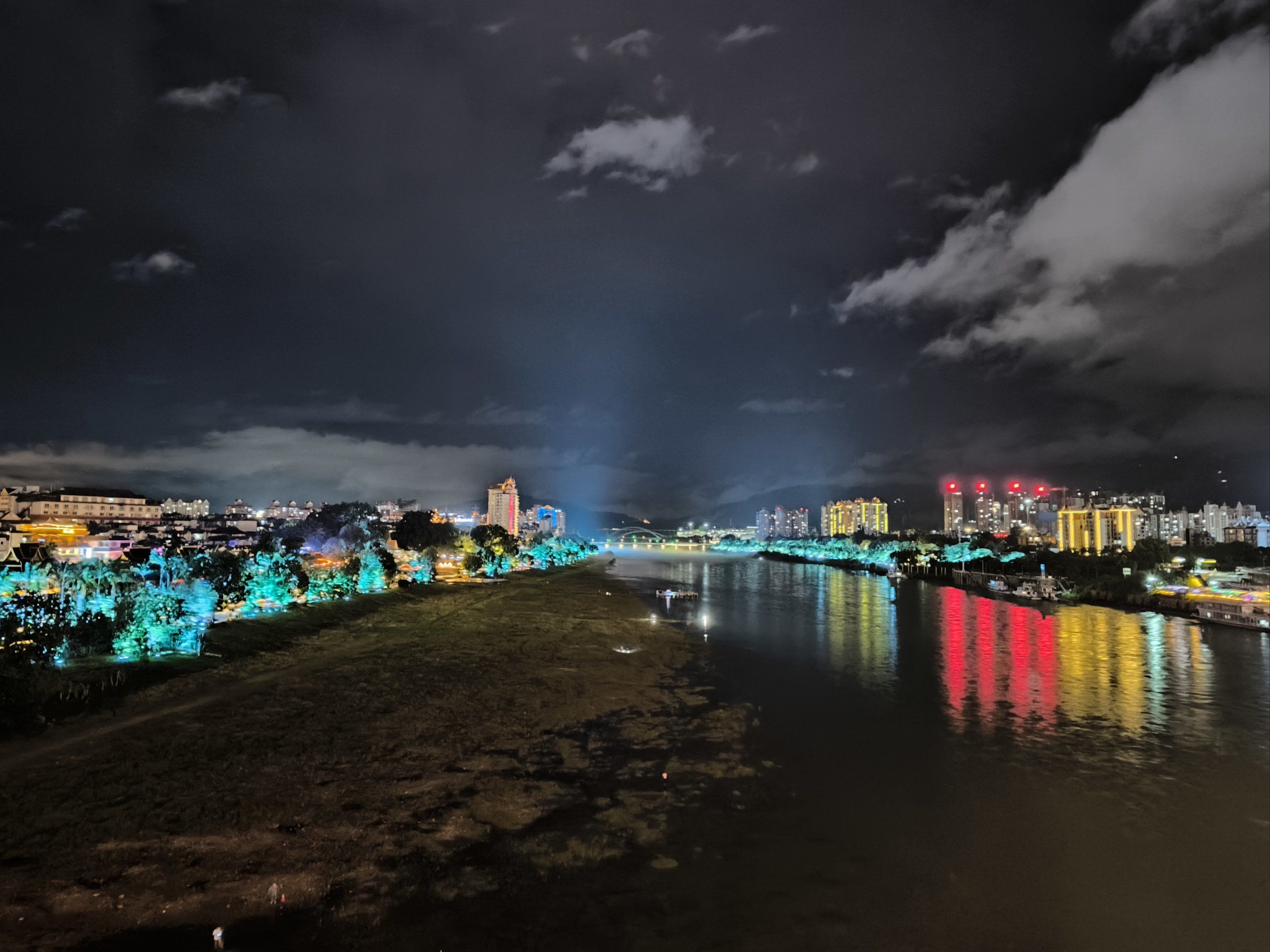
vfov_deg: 58.9
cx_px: 635
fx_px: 844
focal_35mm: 23
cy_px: 476
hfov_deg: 73.9
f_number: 1.7
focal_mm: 5.35
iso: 10000
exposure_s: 1/6.67
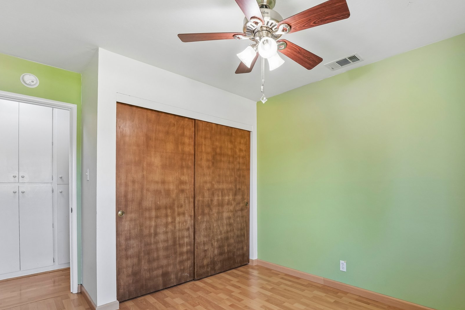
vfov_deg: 66.8
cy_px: 184
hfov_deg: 89.5
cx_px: 264
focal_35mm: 18
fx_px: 232
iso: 640
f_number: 8
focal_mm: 14
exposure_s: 1/50
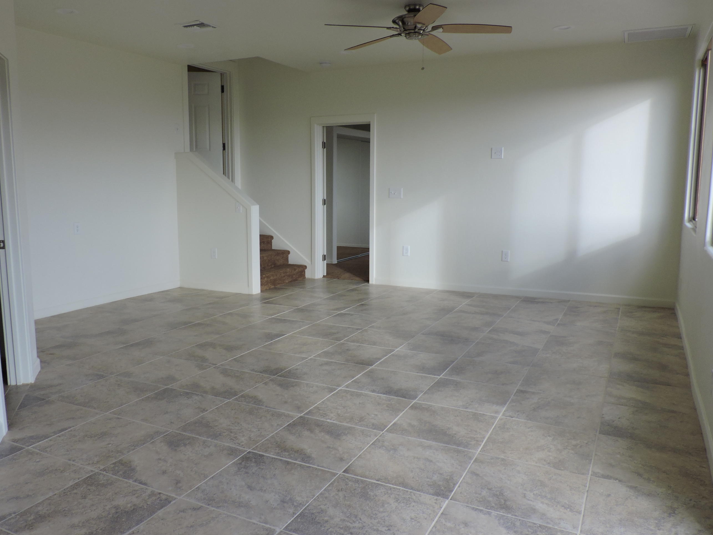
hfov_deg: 63.3
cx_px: 318
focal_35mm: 28
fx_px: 577
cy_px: 265
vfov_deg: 49.8
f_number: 3
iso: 100
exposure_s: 1/125
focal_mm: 4.3
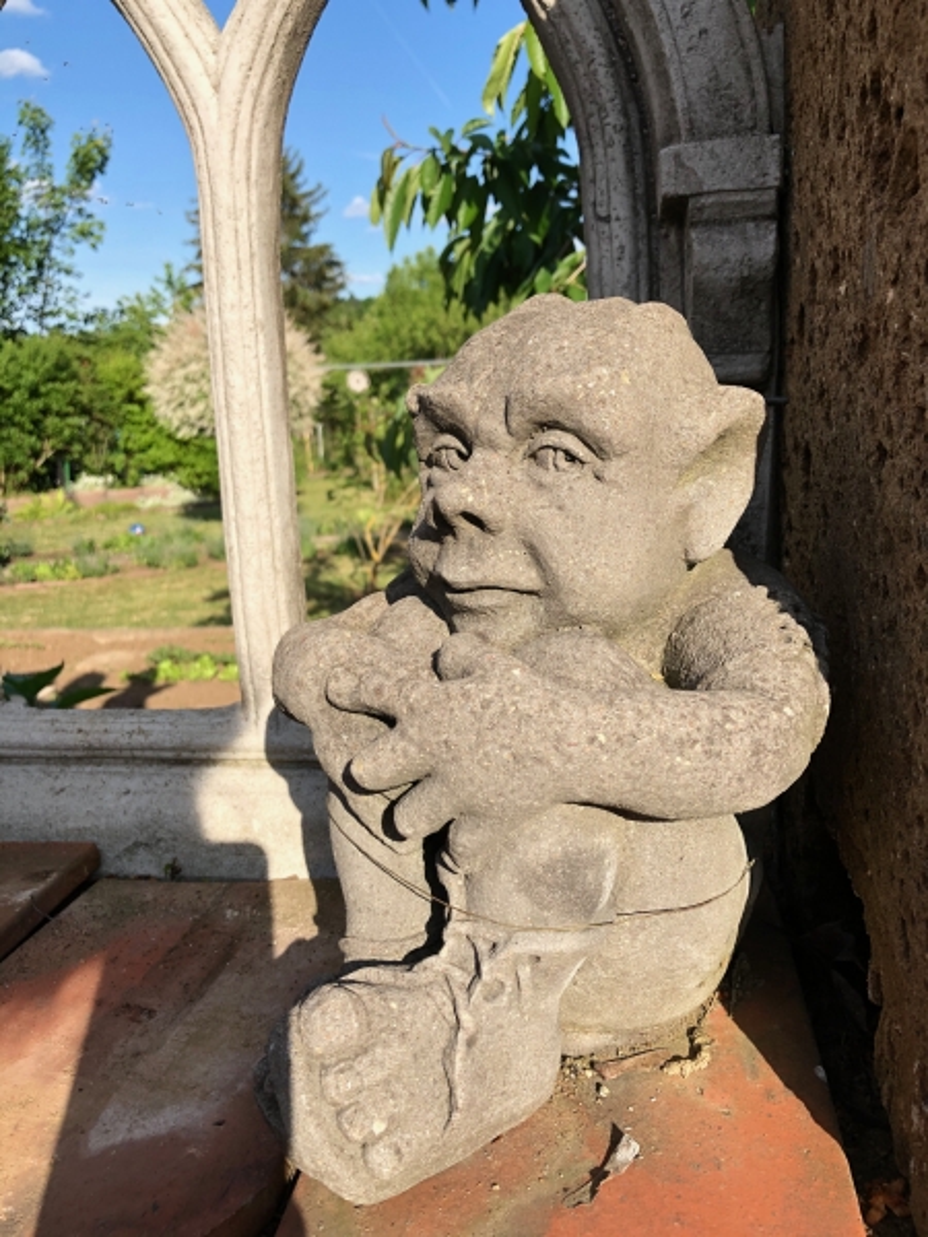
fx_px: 1001
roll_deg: +1.8
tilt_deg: -12.4
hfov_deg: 49.7
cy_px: 618
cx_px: 464
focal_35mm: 28
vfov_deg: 63.4
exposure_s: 1/1215
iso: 20
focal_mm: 3.99
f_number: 1.8
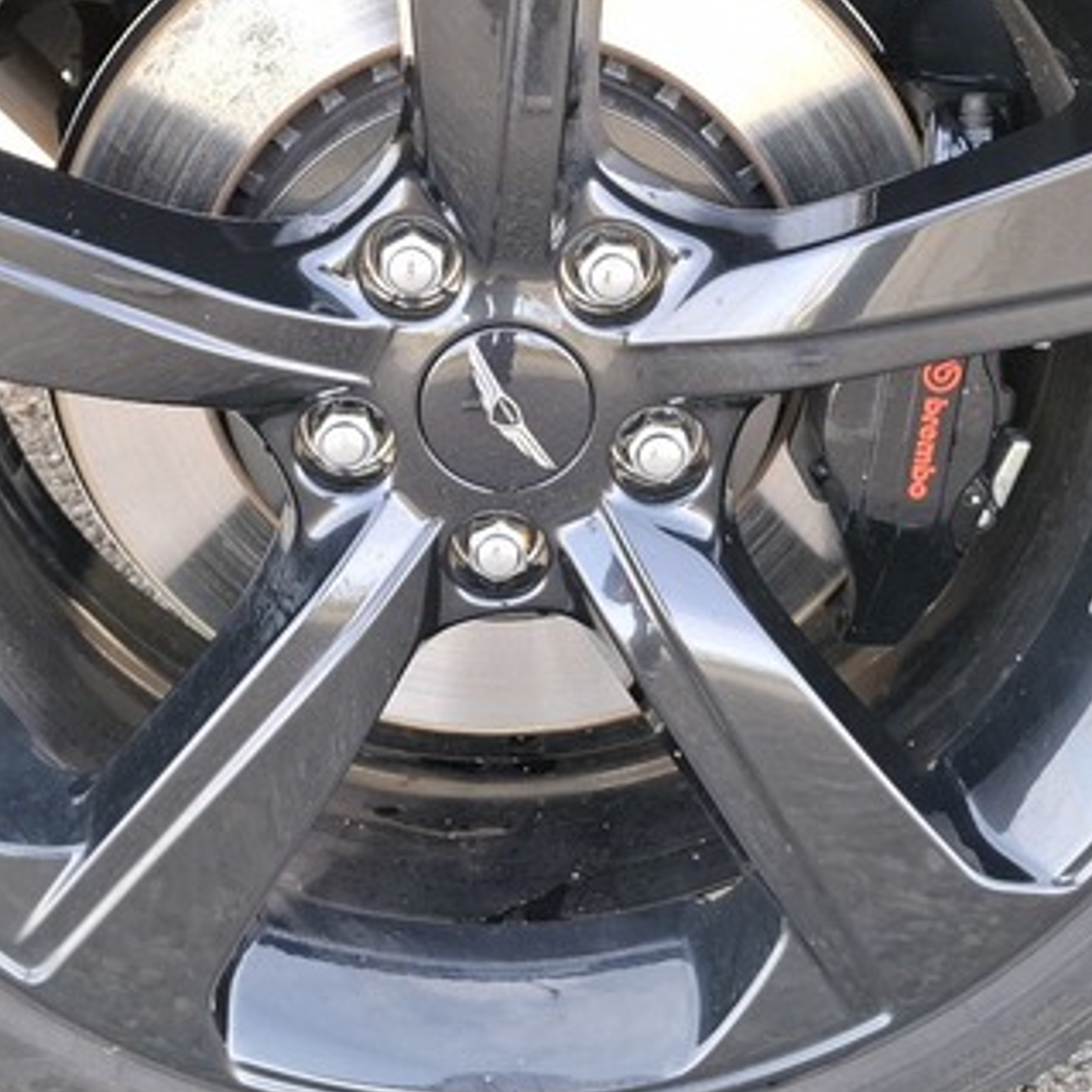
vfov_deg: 32.9
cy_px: 298
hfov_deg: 33.4
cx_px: 517
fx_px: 1820
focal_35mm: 51
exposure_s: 1/100
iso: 50
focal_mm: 5.54
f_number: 1.8
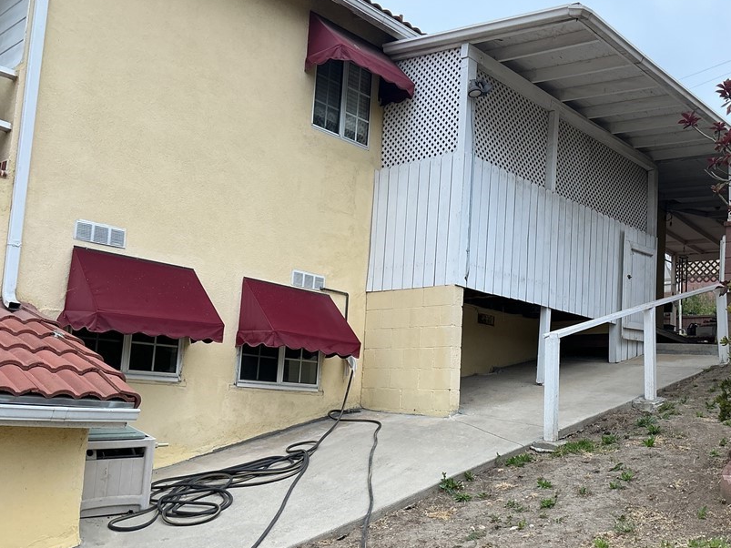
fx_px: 781
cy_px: 321
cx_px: 450
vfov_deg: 38.5
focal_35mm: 37
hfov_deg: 49.7
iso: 20
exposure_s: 1/124
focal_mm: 3
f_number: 1.8
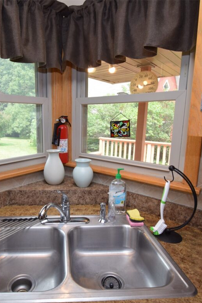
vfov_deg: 76.1
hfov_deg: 53.9
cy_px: 154
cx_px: 66
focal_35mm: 23
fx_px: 194
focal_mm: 10
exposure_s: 1/125
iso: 400
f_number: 5.6
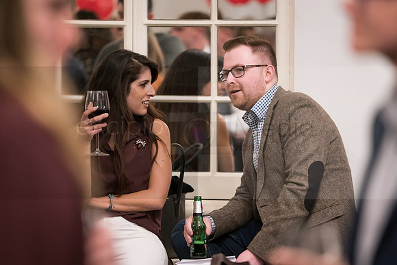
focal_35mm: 217
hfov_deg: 9.5
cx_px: 215
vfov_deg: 6.3
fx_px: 2396
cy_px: 131
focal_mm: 200
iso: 6400
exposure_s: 1/125
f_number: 2.8
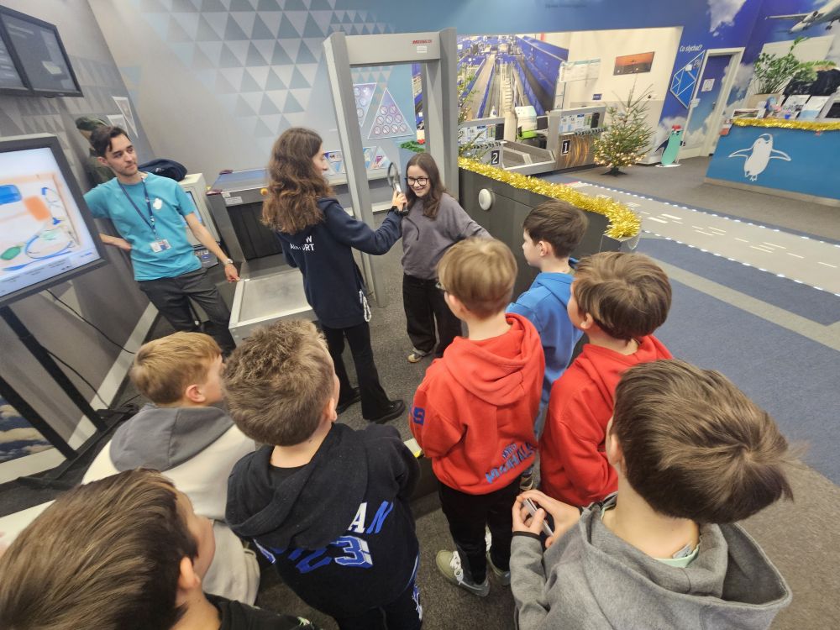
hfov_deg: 106.2
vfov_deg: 89.9
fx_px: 315
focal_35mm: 13
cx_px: 420
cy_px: 315
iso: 500
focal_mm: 2.2
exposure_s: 1/33.3
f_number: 2.2
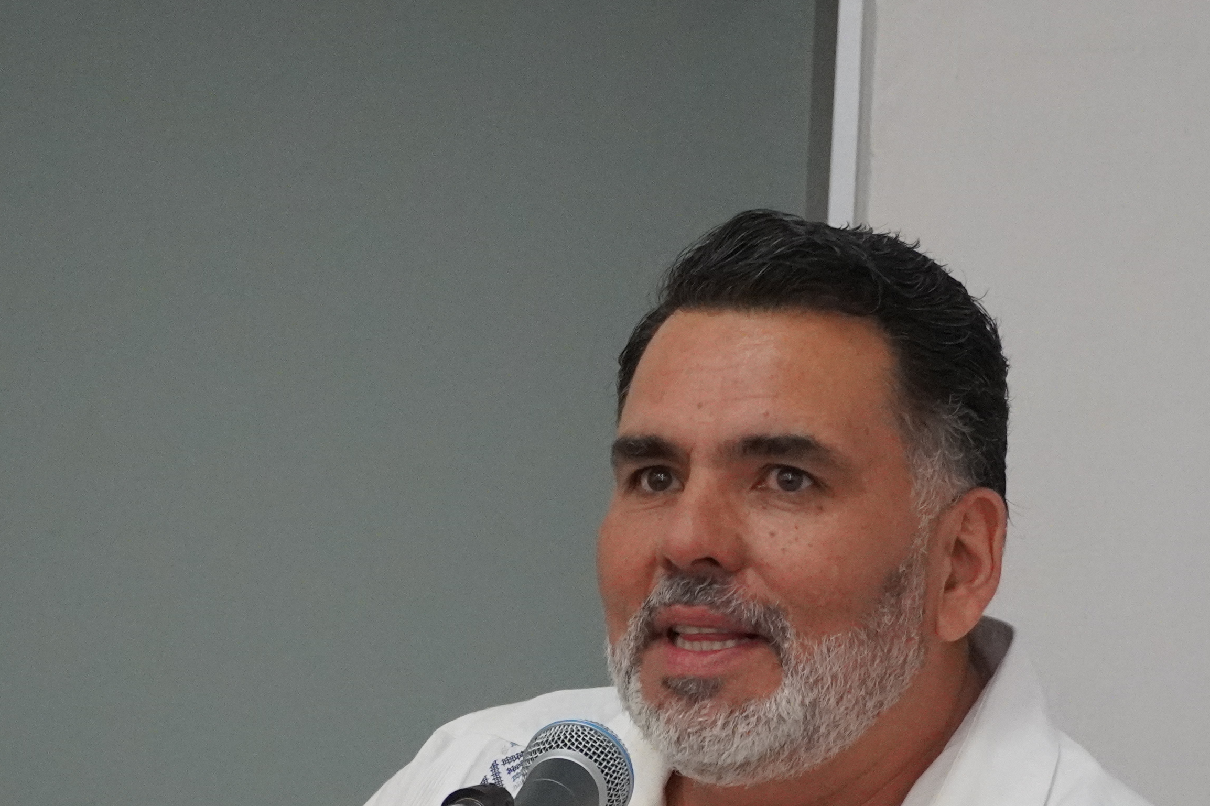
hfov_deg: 10.5
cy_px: 943
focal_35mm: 195
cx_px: 641
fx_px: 6553
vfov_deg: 7.0
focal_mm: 50
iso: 4000
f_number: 5.6
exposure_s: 1/160
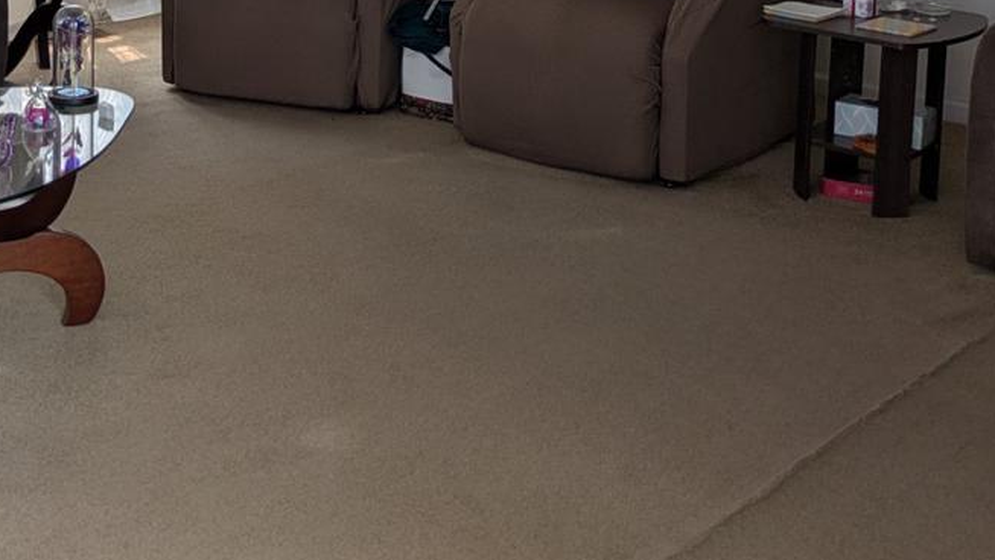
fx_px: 1583
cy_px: -164
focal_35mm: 60
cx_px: 271
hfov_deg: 34.3
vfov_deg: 18.7
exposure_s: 1/40
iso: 56
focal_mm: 5.43
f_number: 1.89
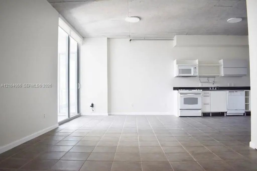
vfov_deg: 47.9
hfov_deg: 67.4
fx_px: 193
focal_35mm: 27
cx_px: 128
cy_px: 86
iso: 400
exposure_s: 1/250
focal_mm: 18
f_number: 4
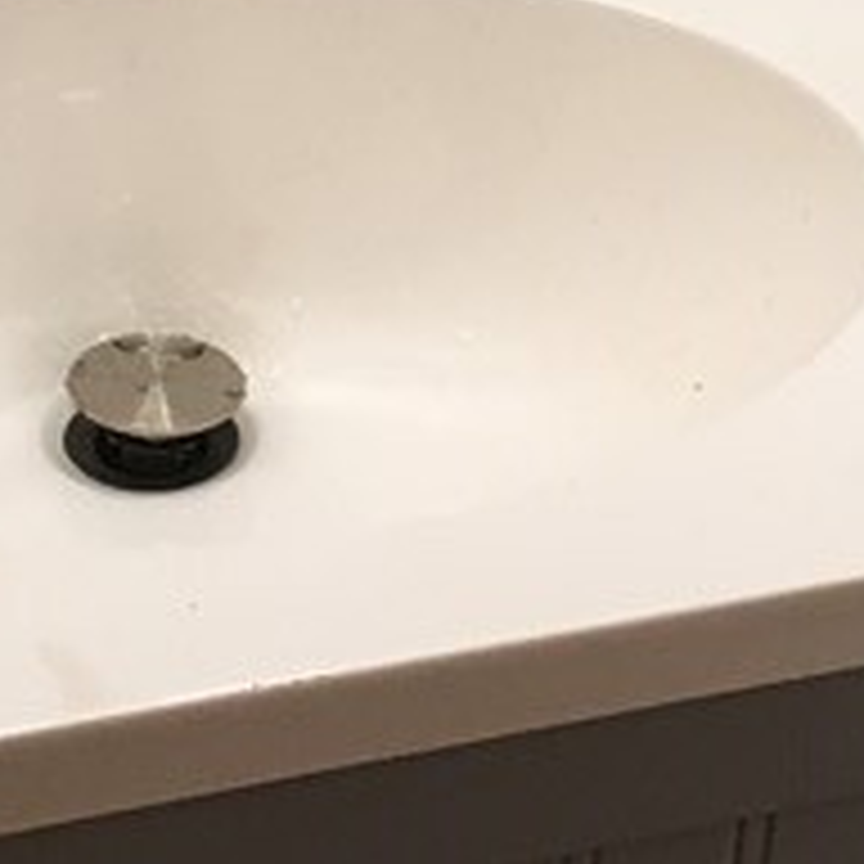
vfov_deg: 12.7
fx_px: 3869
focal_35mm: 137
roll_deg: -6.3
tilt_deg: -31.8
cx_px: 814
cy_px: 225
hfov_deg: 12.6
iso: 40
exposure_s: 1/30
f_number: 2.2
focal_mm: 4.15
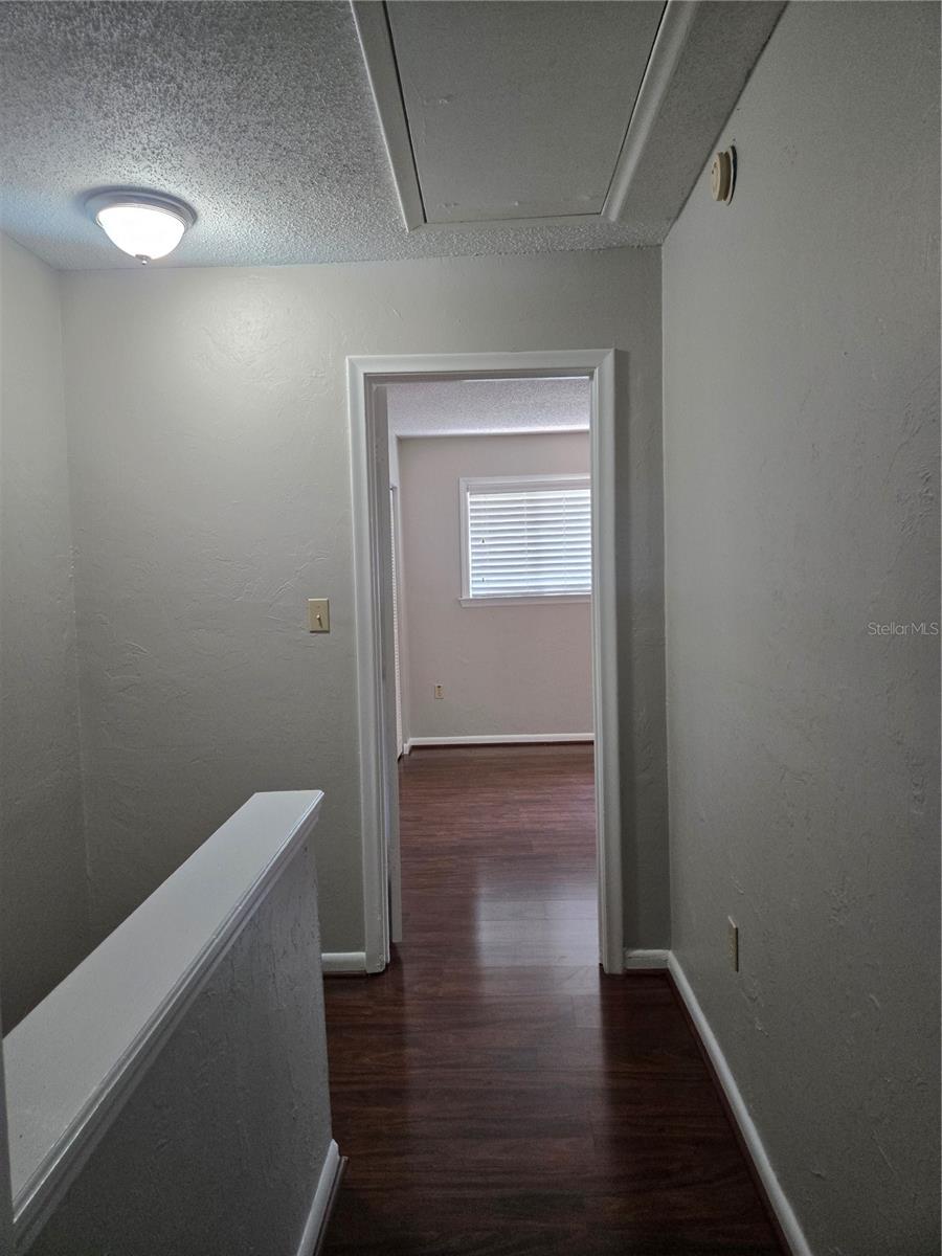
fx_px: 835
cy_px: 628
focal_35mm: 23
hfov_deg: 58.9
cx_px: 471
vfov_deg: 73.9
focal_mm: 5.4
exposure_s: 1/120
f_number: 1.8
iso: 400
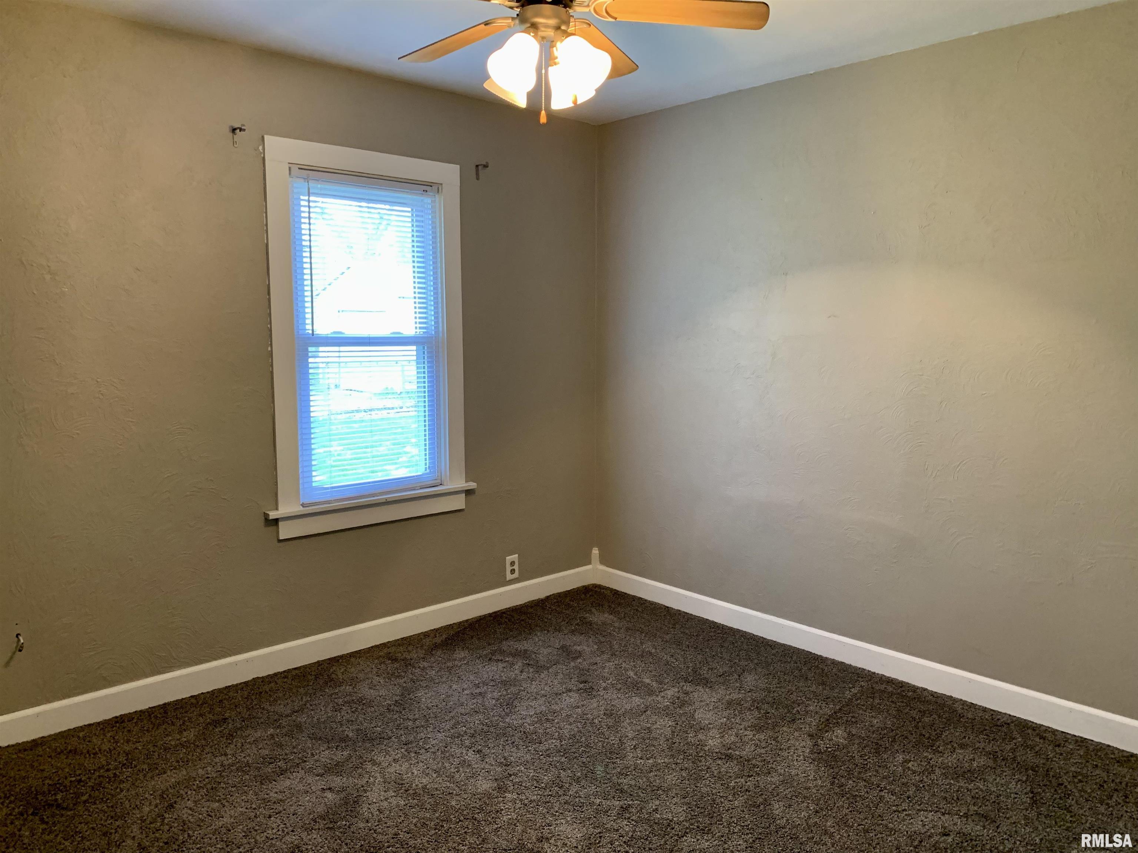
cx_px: 569
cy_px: 426
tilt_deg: -5.7
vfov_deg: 53.1
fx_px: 855
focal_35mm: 26
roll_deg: -0.2
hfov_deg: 67.3
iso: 250
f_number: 1.8
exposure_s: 1/60
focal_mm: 4.25
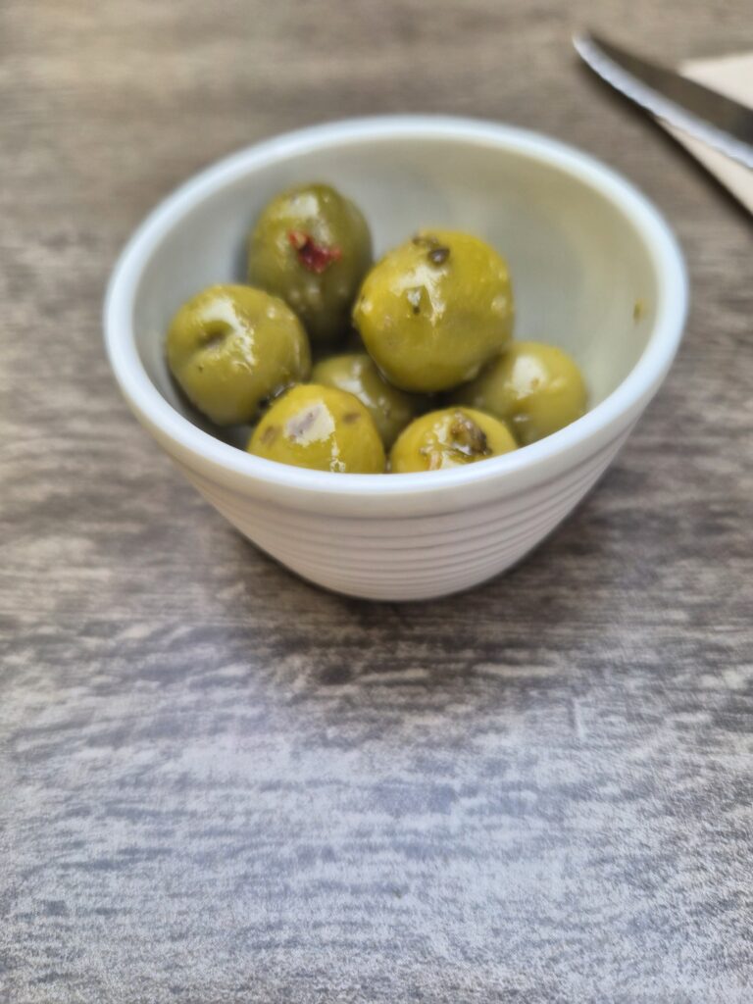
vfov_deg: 73.9
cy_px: 502
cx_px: 376
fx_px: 667
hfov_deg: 58.9
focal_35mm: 23
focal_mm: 5.4
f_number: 1.8
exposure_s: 1/180
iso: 64
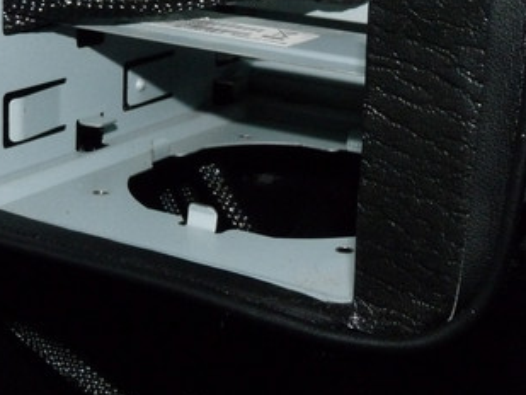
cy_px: 22
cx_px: 249
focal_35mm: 87
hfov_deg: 22.5
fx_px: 1323
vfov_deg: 16.7
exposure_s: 1/1000
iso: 400
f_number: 7.1
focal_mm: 7.4
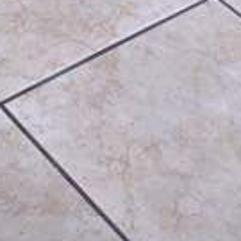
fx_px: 1268
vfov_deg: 8.0
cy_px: -644
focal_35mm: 161
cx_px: 20
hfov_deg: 10.8
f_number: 1.8
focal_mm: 5.4
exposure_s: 1/175
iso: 25
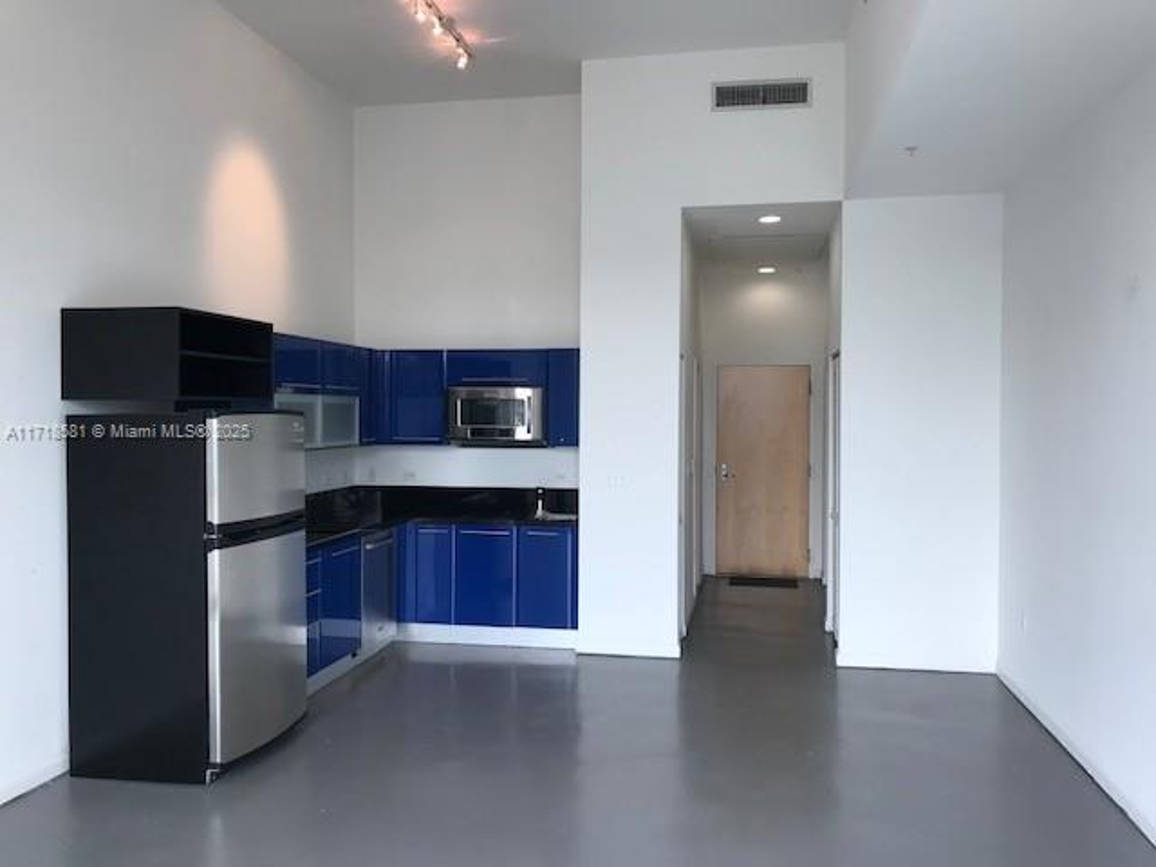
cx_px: 578
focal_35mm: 28
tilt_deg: -1.4
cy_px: 434
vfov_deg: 49.7
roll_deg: -0.9
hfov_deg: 63.4
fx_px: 935
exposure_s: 1/120
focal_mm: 3.99
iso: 25
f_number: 1.8
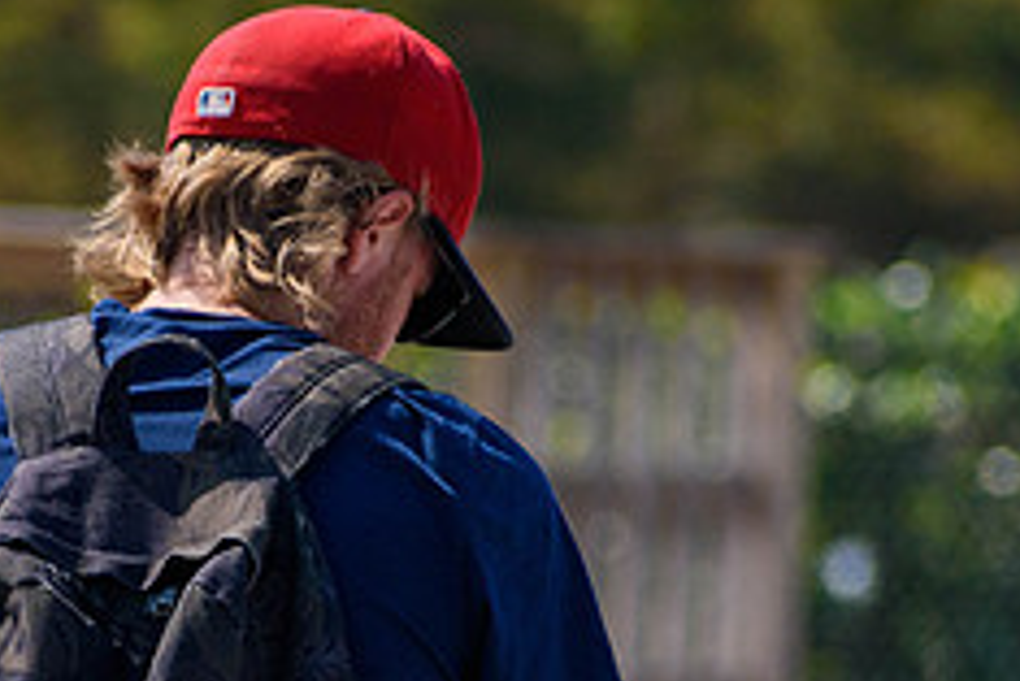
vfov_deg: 1.2
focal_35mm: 1110
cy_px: 792
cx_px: 339
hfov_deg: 1.9
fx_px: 31468
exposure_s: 1/2000
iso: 320
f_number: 6.3
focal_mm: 300
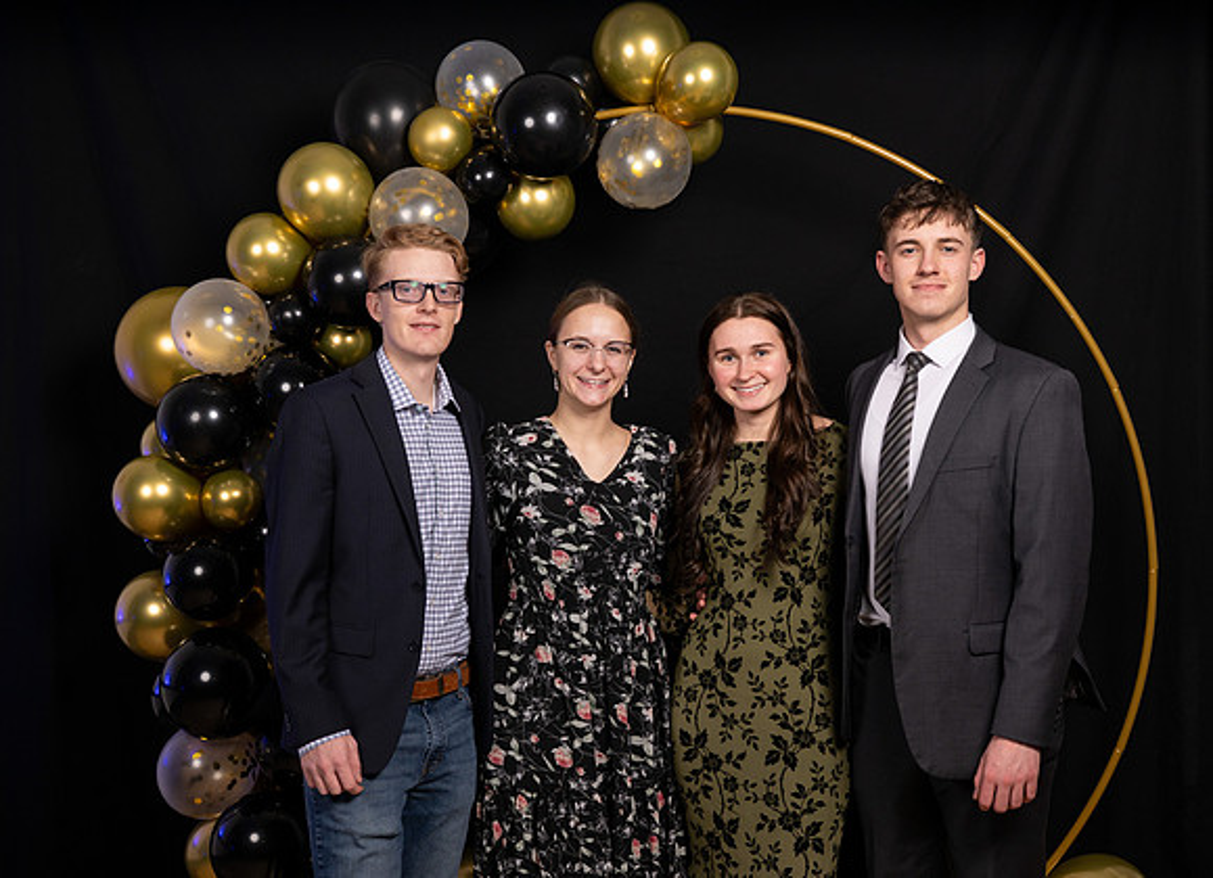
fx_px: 1829
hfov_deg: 36.7
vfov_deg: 27.0
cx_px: 633
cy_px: 439
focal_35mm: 53
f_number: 4.5
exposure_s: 1/250
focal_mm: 50
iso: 320
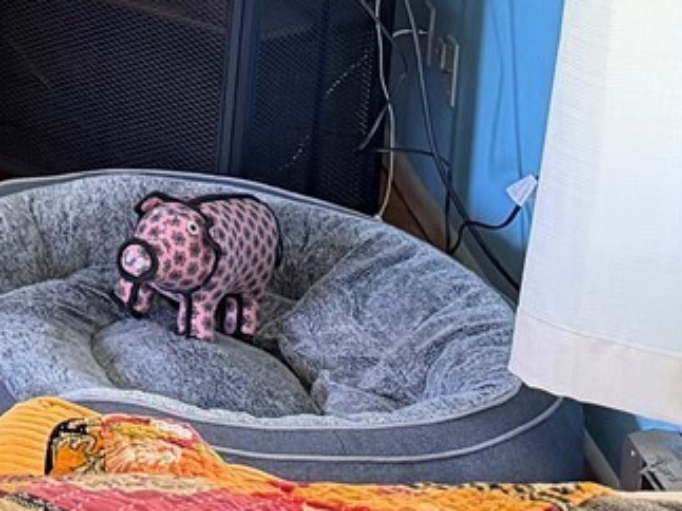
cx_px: -796
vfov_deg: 11.4
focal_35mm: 119
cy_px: -469
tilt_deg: -3.7
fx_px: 2344
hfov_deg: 13.5
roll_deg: -1.2
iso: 250
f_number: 1.78
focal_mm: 6.76
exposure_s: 1/60
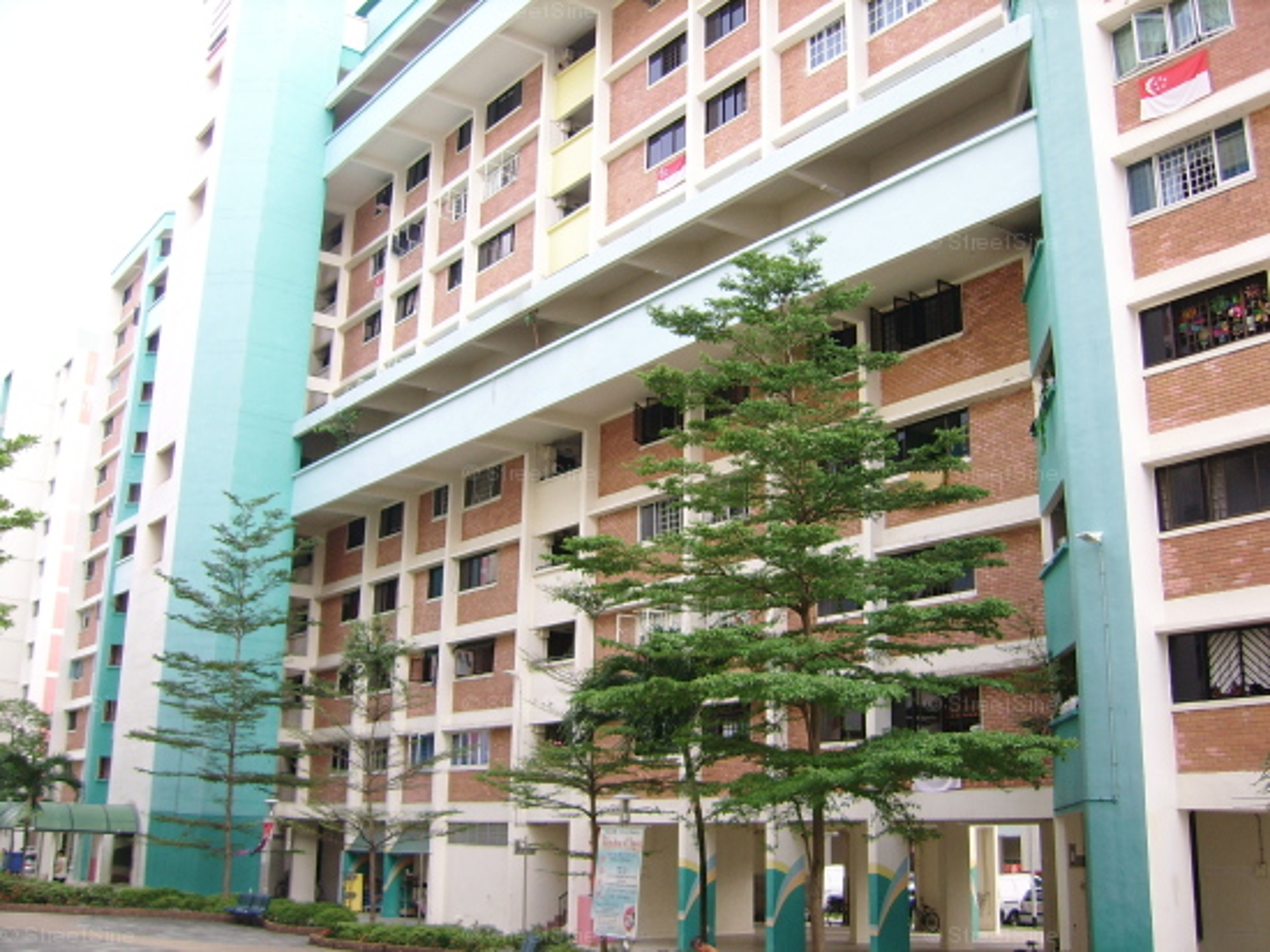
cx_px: 635
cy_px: 476
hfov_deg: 52.6
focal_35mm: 35
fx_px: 1284
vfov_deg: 40.7
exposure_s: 1/162
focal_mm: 5.95
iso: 50
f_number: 2.8
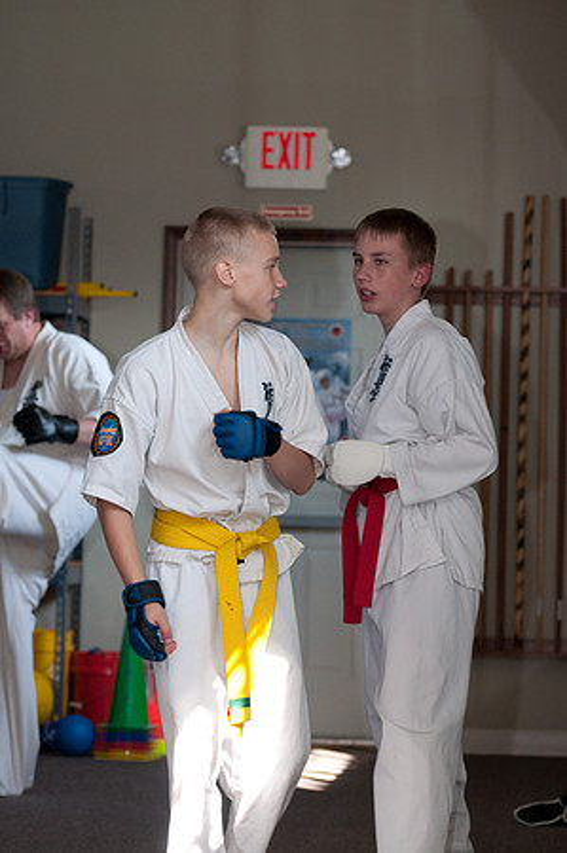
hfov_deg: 10.1
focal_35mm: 135
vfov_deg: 15.2
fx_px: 3197
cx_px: 284
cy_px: 426
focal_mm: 90
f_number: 4.5
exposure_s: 1/200
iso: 800
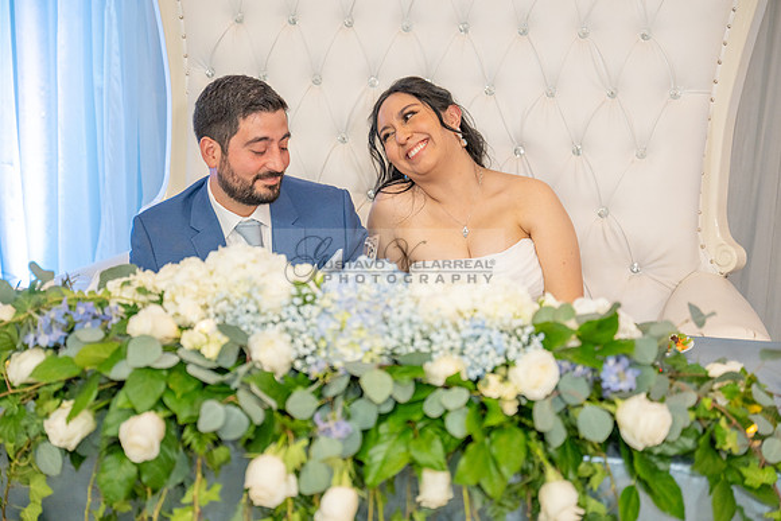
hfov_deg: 28.8
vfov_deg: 19.5
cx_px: 390
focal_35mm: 70
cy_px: 260
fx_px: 1519
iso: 1000
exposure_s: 1/160
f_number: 3.2
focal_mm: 70
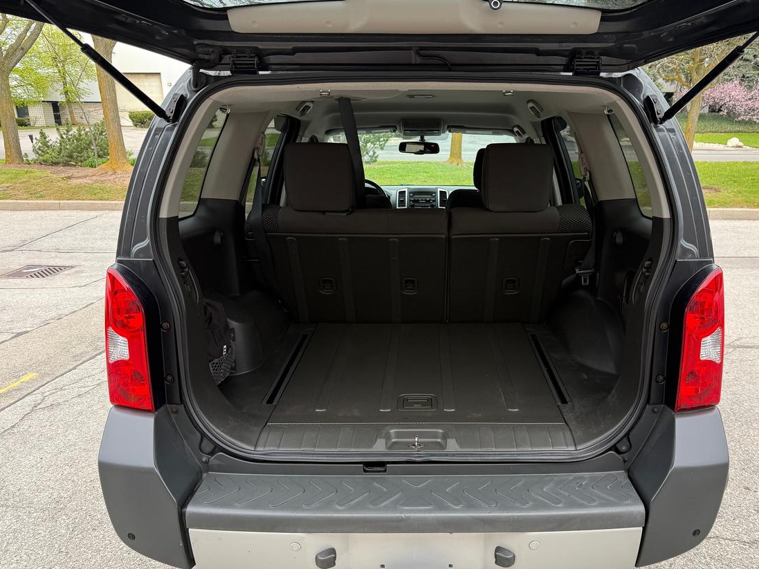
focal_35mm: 28
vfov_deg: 49.6
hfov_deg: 63.2
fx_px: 614
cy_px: 325
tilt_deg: -18.1
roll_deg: -0.2
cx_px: 429
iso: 80
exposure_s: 1/539
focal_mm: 6.76
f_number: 1.78
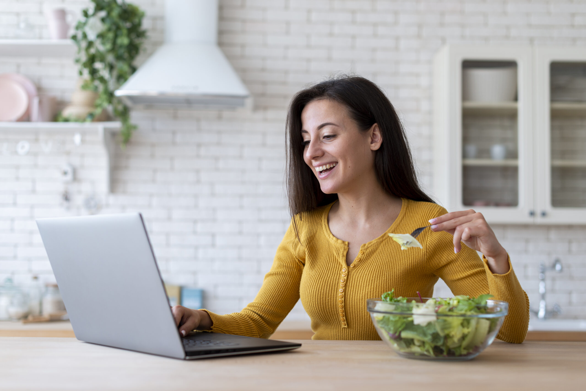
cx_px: 293
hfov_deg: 39.6
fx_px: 814
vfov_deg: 27.0
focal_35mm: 50
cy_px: 196
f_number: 2.8
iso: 250
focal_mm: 50
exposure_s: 1/250
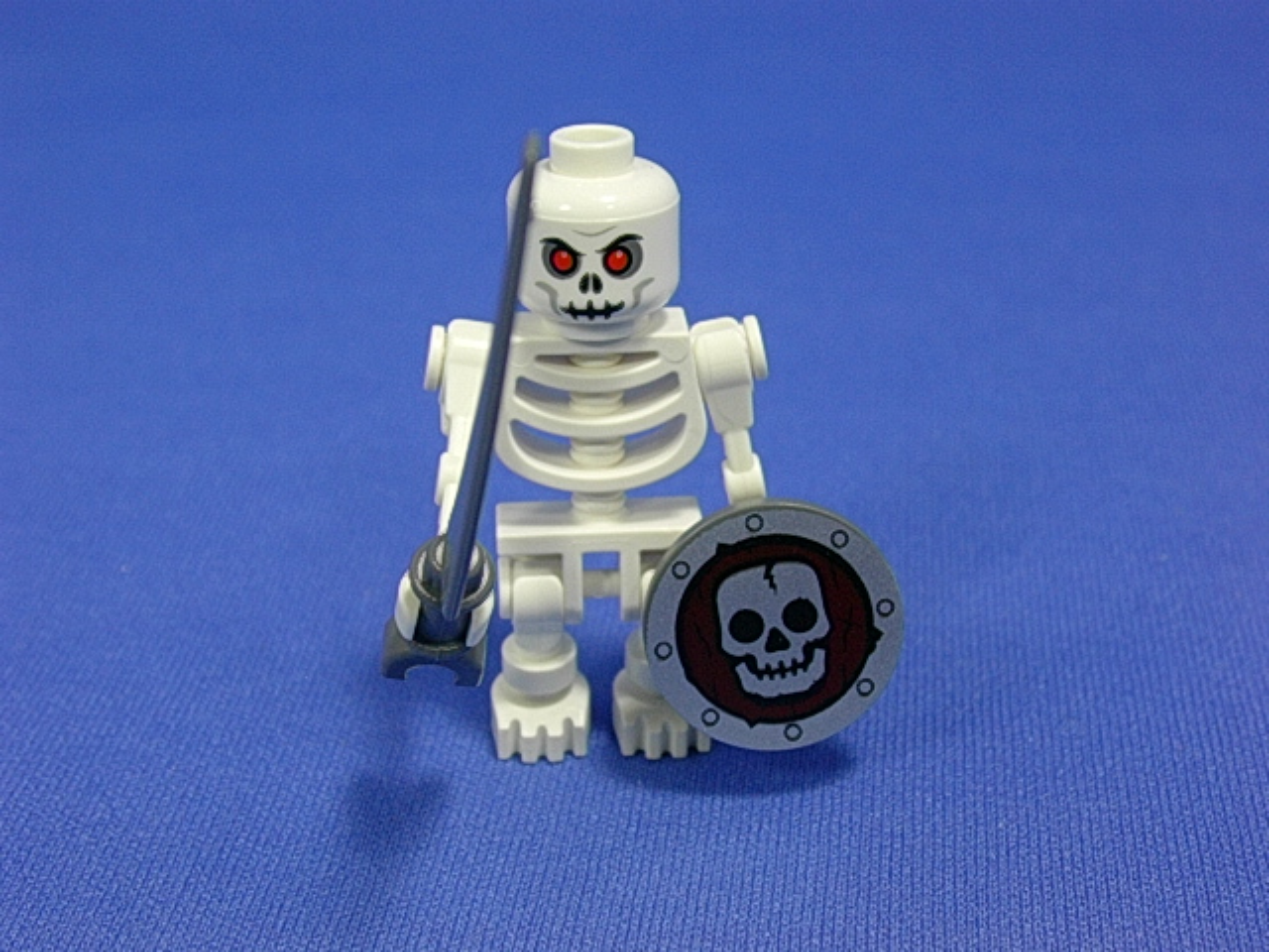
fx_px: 2200
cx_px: 634
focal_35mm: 60
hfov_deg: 32.2
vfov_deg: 24.4
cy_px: 476
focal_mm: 9
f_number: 3.4
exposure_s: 1/31
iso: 70
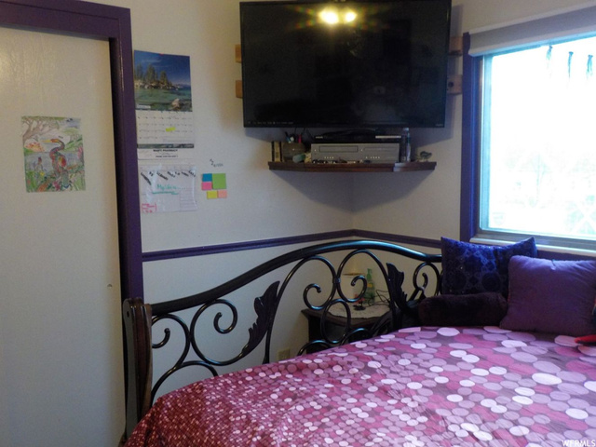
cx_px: 298
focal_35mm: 30
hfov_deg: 60.0
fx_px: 517
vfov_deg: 46.8
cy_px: 224
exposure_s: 1/30
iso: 320
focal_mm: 4.1
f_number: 3.3
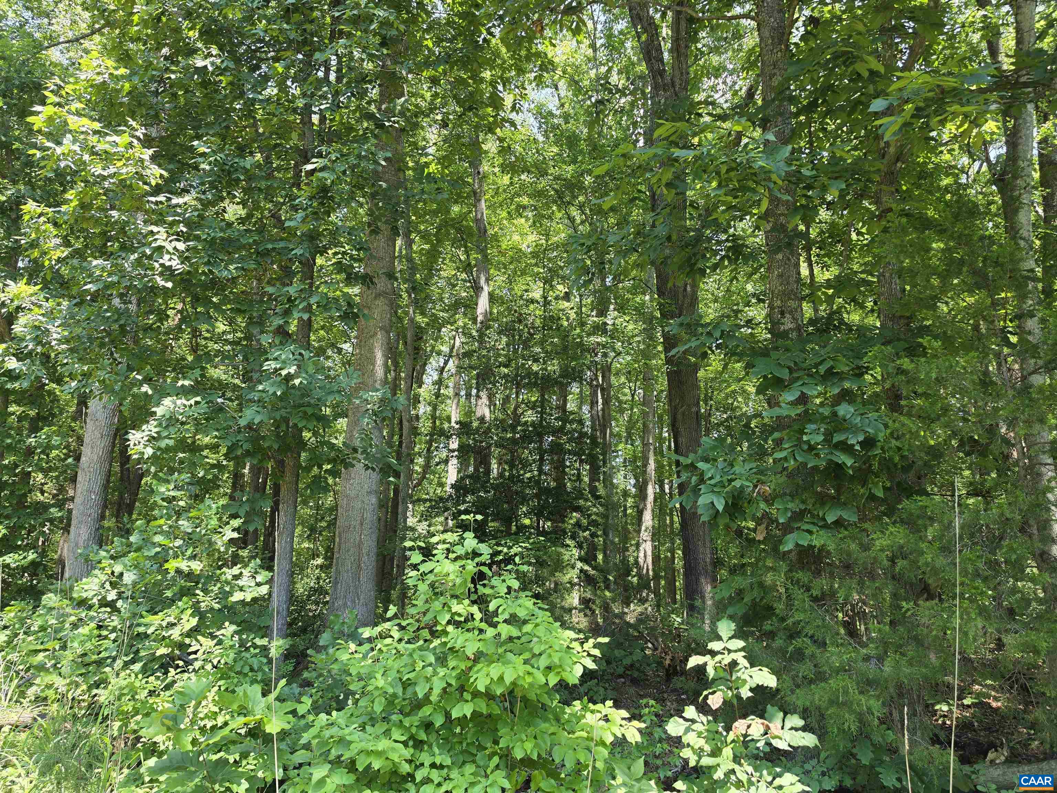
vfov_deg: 58.9
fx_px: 702
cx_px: 528
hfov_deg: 73.9
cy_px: 396
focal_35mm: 23
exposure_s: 1/180
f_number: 1.4
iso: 25
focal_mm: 6.5
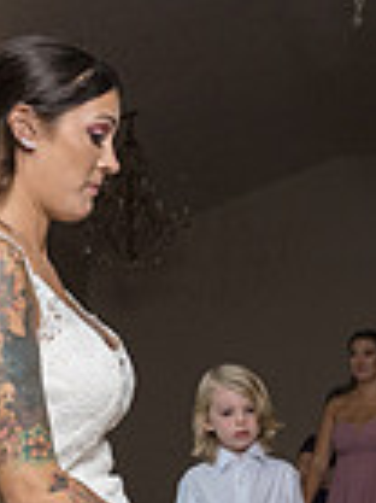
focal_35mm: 148
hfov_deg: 9.9
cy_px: 500
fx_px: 2147
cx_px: 380
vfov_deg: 13.2
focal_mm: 31
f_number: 5.6
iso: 2000
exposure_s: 1/200
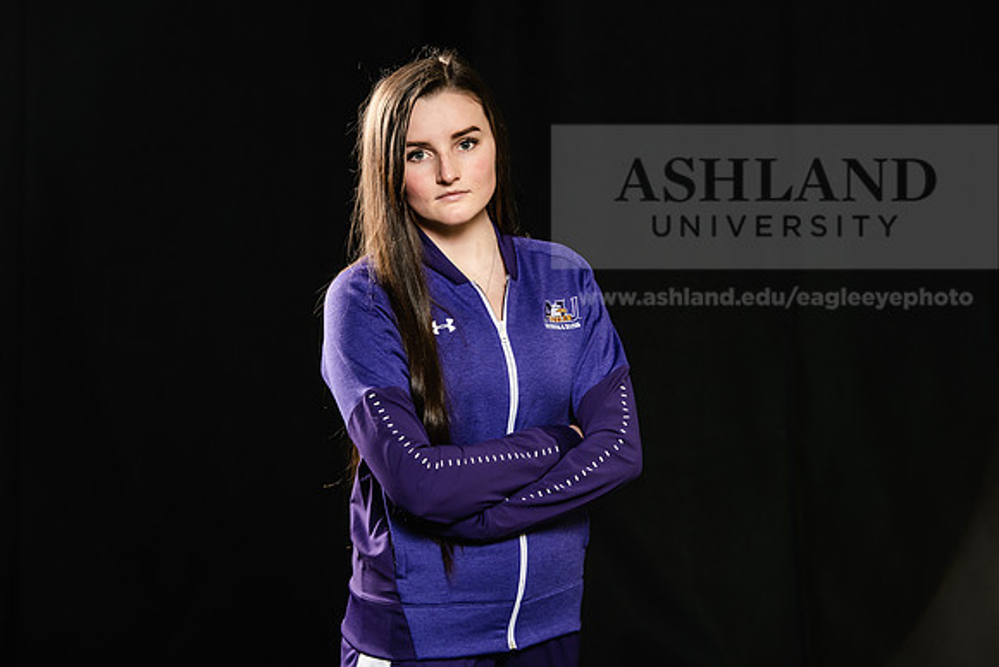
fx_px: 3220
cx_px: 500
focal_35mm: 116
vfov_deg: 11.8
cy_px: 334
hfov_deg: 17.6
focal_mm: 116
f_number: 5.6
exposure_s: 1/200
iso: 400
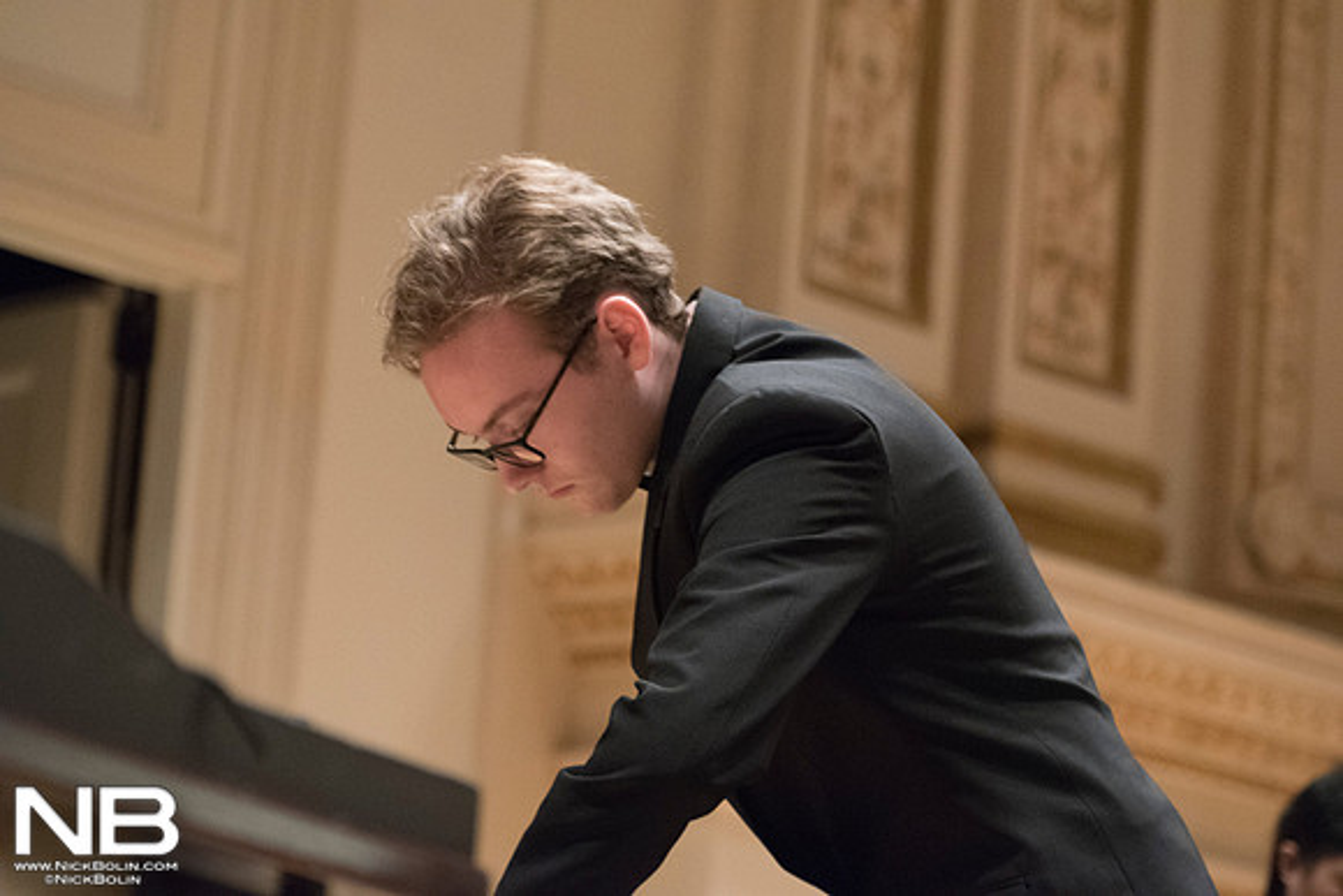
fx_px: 5224
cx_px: 672
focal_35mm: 140
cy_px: 448
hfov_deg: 14.7
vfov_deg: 9.8
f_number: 6.3
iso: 12800
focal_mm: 140
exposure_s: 1/200
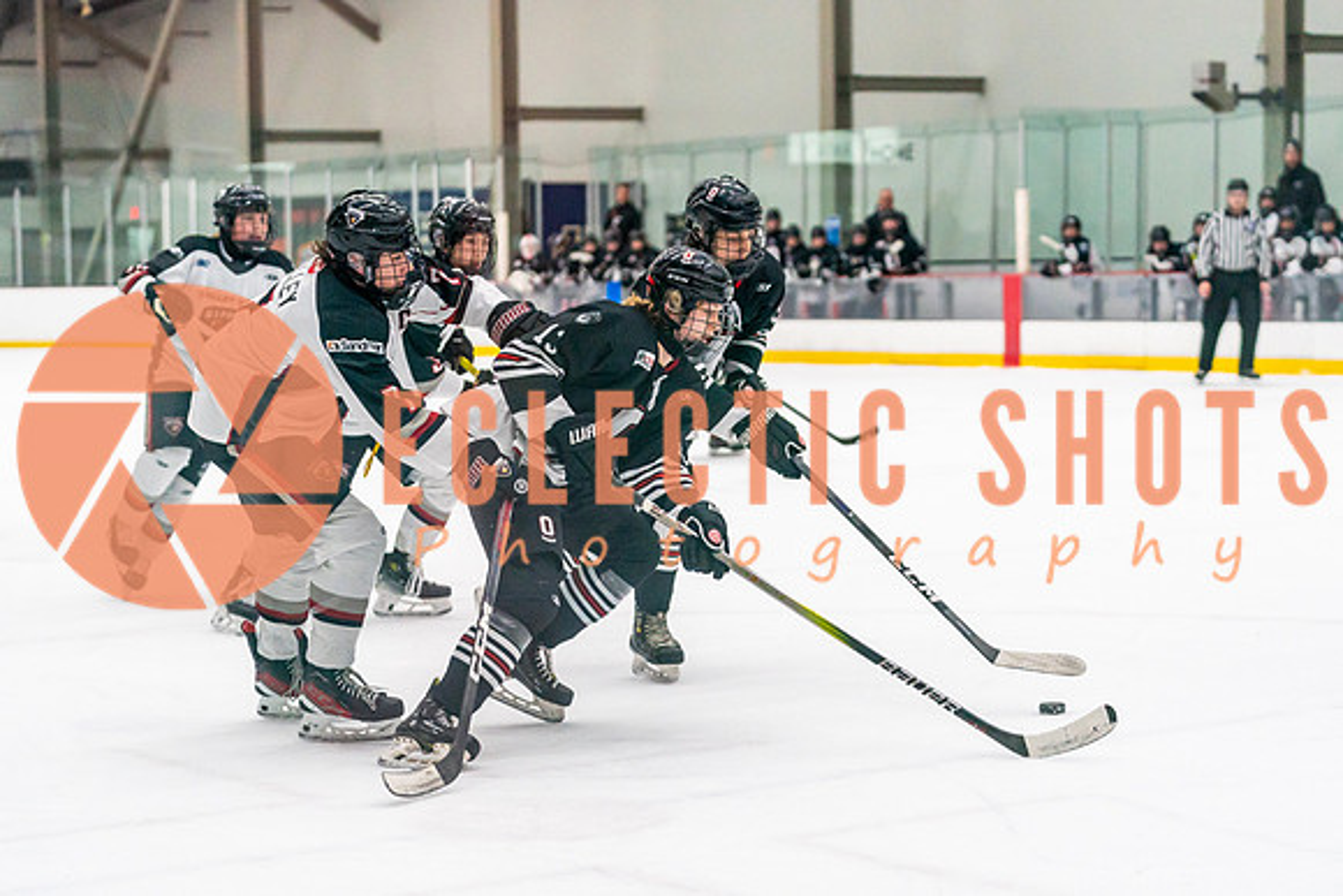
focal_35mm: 84
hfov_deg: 24.1
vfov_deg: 16.2
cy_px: 524
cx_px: 671
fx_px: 3142
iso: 3200
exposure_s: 1/1250
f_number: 2.8
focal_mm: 72
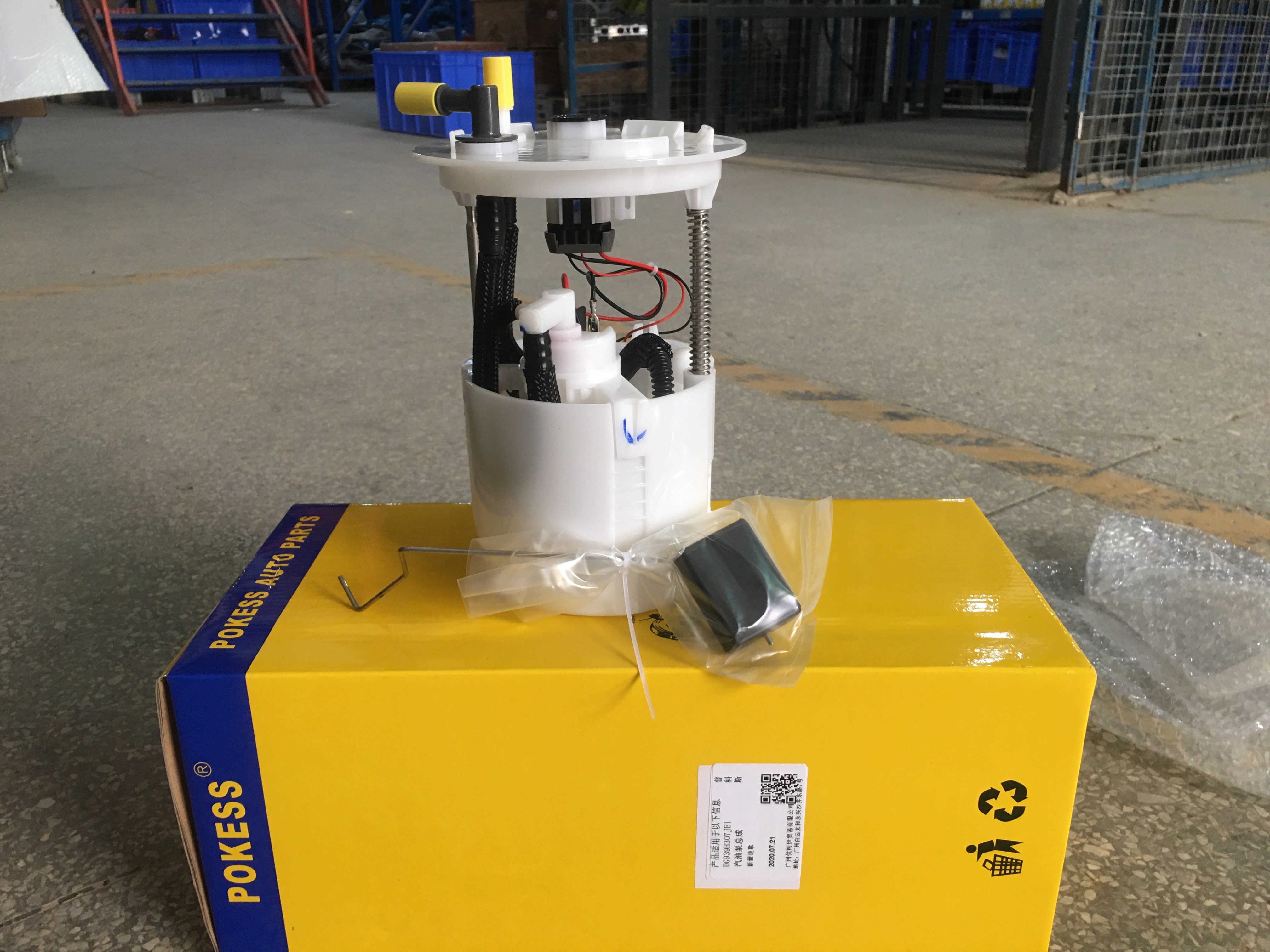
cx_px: 635
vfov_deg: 48.2
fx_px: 1064
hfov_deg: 61.7
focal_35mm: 29
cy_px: 476
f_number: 2.2
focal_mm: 4.15
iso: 64
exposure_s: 1/17
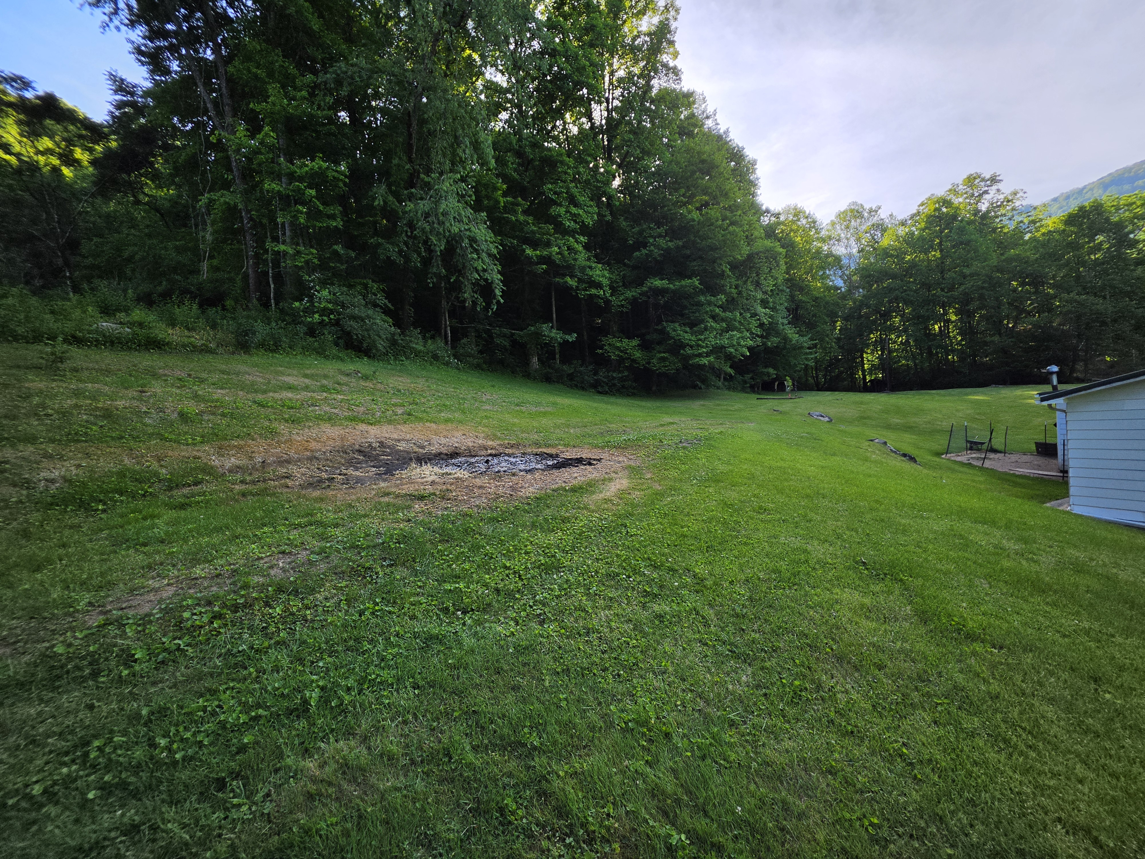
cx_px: 572
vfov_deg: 89.9
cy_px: 430
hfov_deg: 106.2
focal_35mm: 13
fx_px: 430
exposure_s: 1/947
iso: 32
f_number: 1.9
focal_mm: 2.2
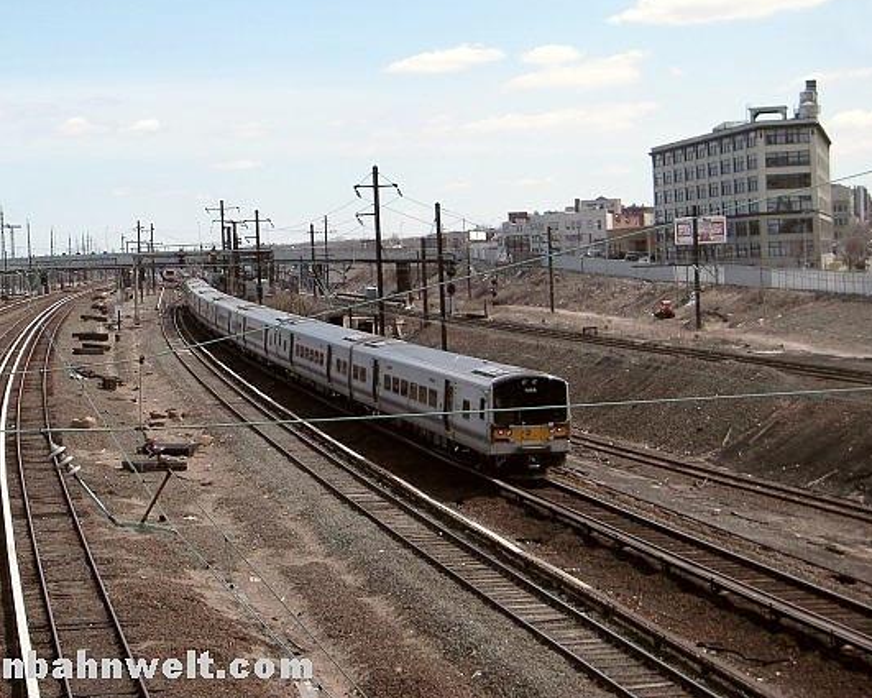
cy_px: 256
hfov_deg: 28.6
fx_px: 1704
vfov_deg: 23.1
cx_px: 311
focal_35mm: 66
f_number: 3.6
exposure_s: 1/750
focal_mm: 8.2
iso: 50
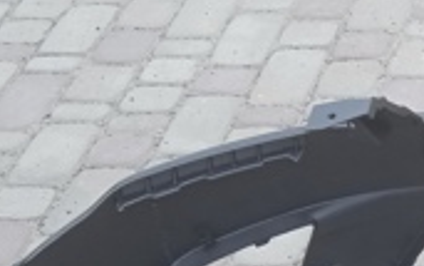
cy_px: 418
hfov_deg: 16.2
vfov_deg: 11.3
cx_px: 734
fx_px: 1283
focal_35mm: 111
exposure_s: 1/224
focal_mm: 3.43
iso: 100
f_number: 2.2
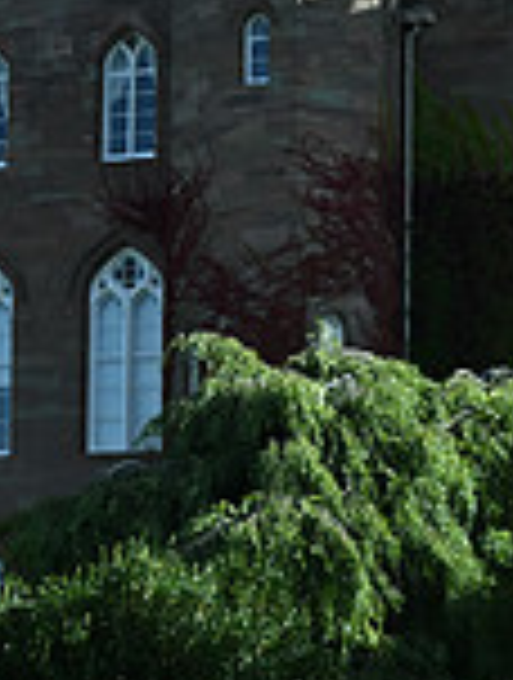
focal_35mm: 210
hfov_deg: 6.7
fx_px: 4132
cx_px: -765
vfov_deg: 9.4
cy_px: 358
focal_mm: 57
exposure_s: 1/1250
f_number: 4.5
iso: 280
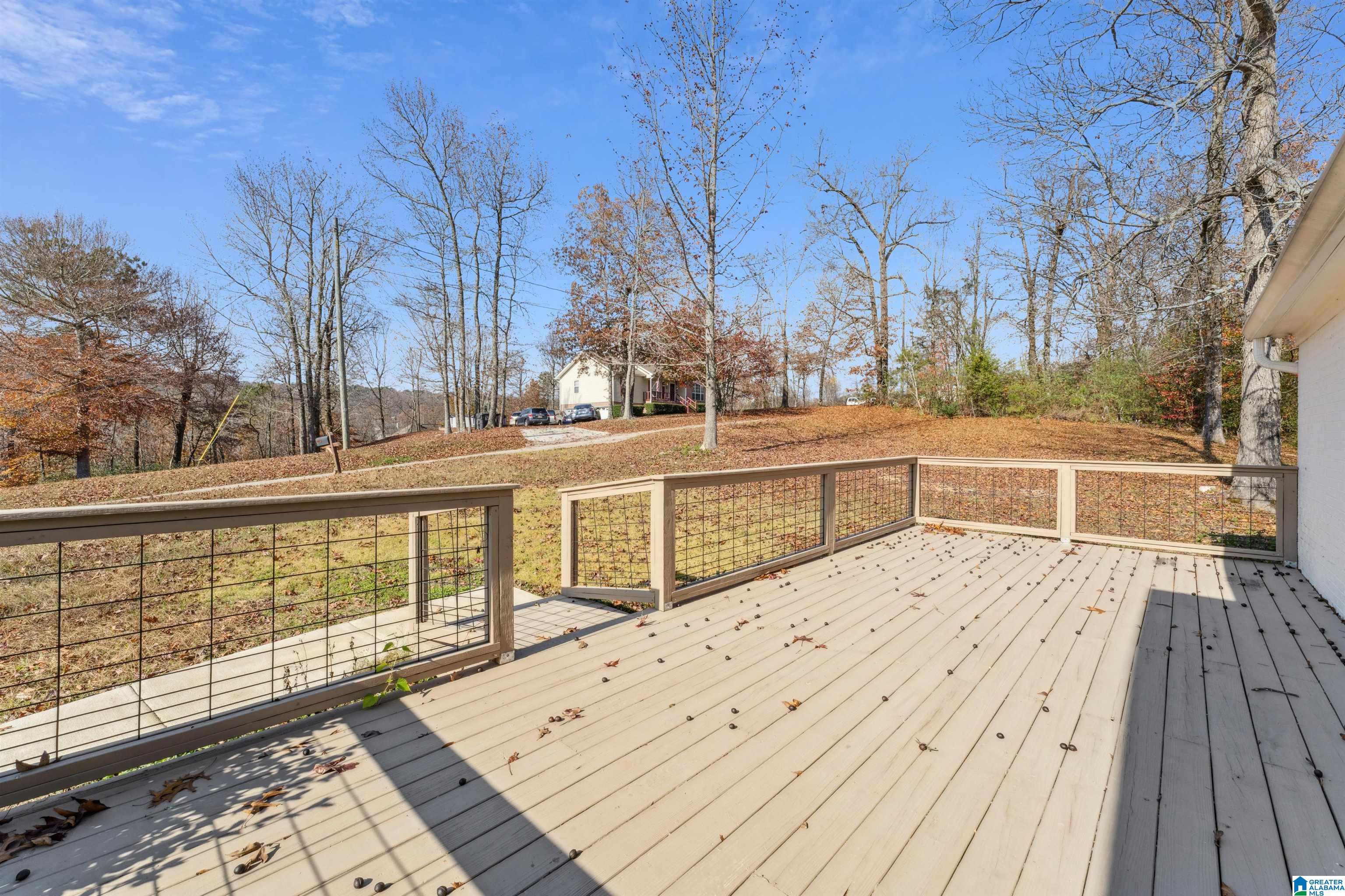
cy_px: 448
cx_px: 672
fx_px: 523
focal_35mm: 14
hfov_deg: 104.3
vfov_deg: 81.2
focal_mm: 14
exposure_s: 1/500
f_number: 13
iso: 400
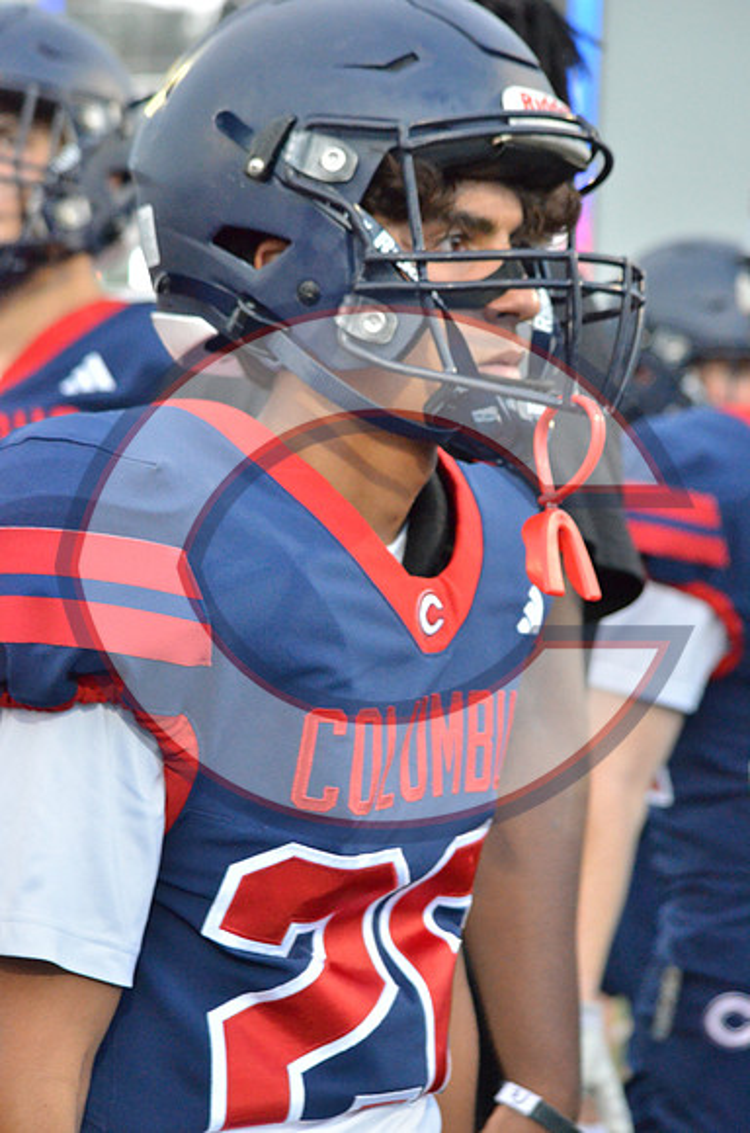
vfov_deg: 23.4
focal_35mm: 87
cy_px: 566
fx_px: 2732
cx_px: 375
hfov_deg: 15.6
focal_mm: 58
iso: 4000
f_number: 4.5
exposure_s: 1/500
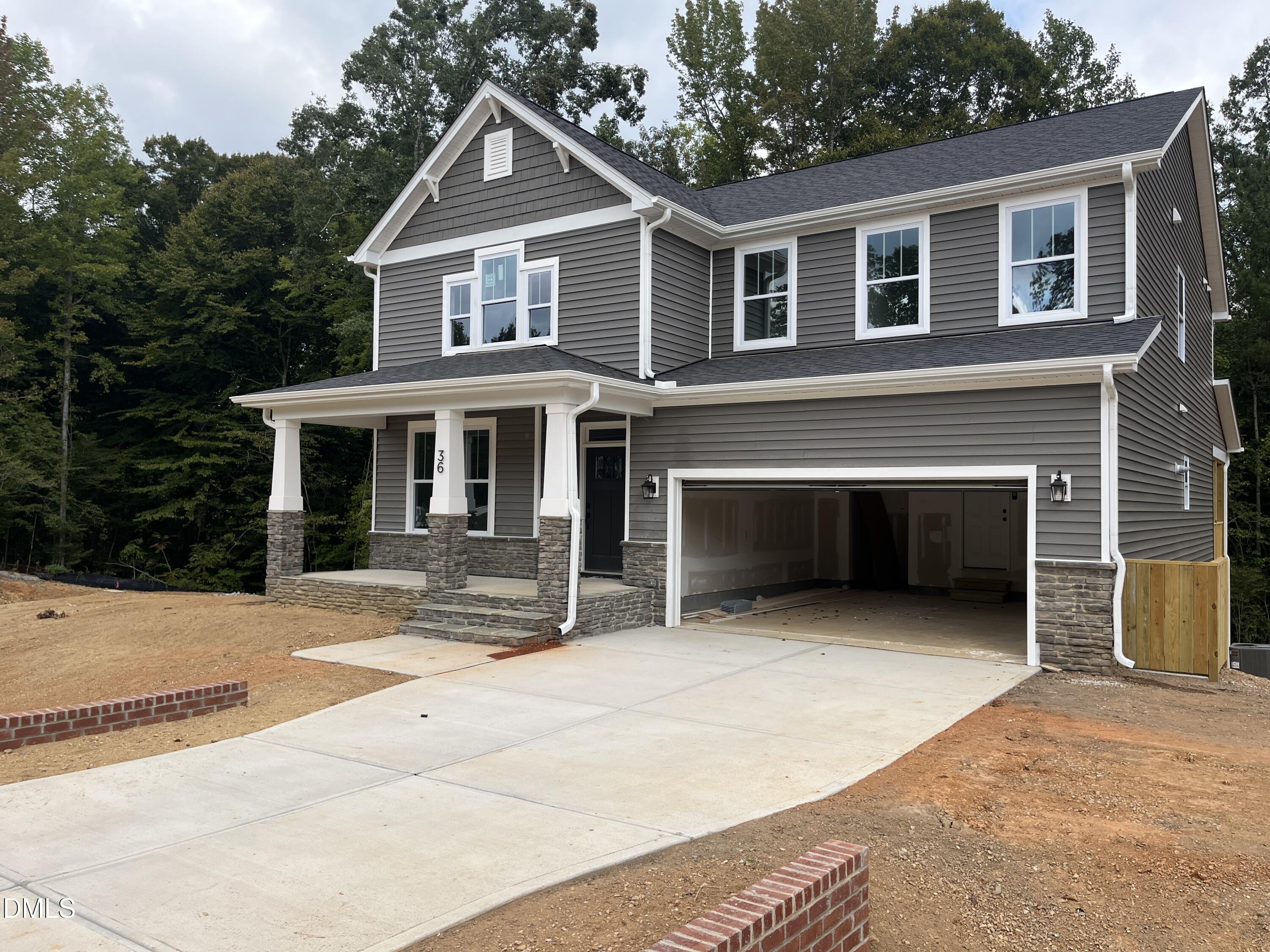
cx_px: 635
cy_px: 476
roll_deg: -0.8
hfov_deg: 67.3
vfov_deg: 53.1
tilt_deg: +2.6
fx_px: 954
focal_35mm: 26
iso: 50
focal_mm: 5.1
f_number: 1.6
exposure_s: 1/2024
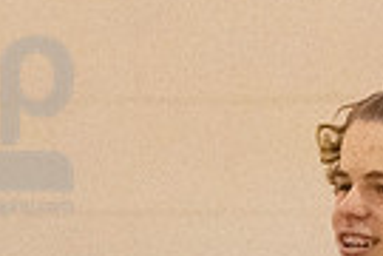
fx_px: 9223
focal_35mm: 867
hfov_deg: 2.4
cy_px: 506
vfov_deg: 1.6
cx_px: 389
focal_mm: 135
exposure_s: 1/800
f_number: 4
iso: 10000
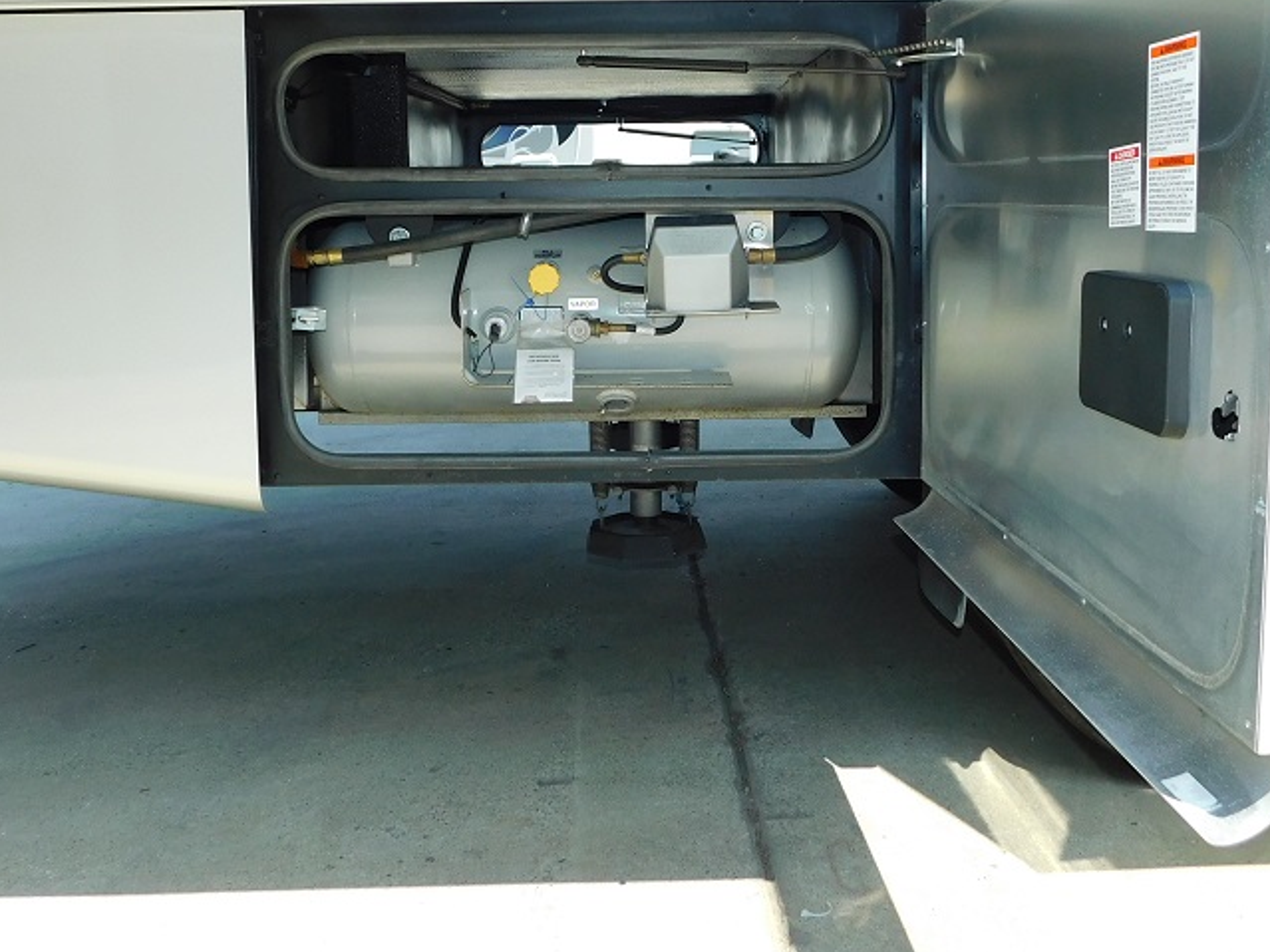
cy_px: 282
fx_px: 1321
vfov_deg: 39.0
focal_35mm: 36
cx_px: 668
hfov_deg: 51.3
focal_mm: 4
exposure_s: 1/500
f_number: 3
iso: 125
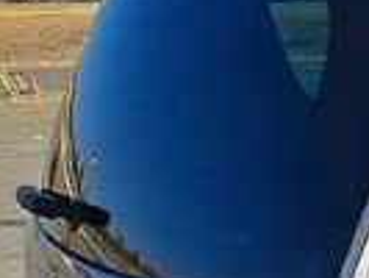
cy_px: 386
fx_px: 1152
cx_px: 782
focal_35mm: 108
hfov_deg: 14.4
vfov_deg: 13.1
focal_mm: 5.23
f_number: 1.8
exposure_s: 1/2604
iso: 50
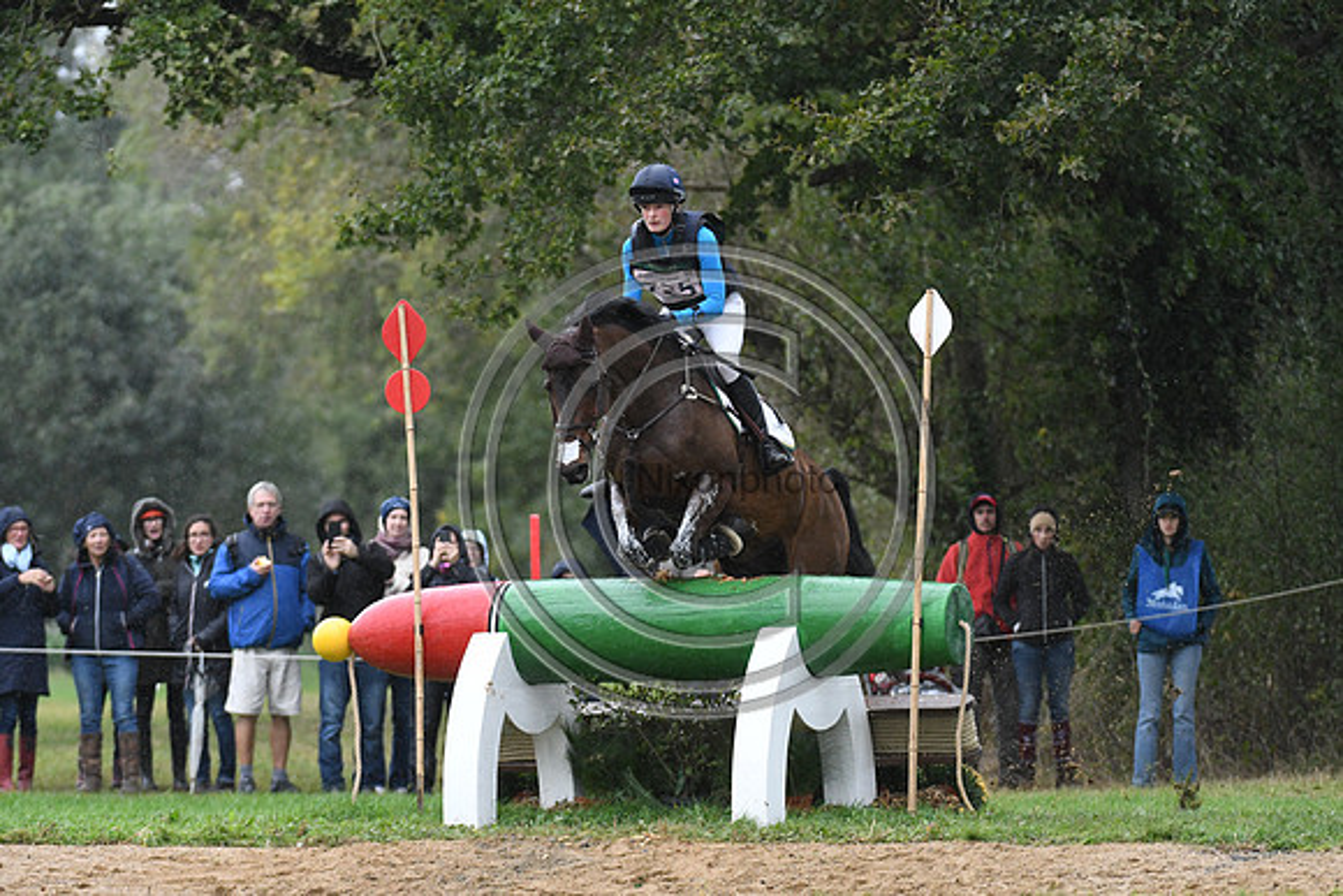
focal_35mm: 360
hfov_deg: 5.7
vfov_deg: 3.8
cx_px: 672
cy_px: 448
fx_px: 13433
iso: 2000
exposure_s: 1/1250
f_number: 4.5
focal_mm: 240
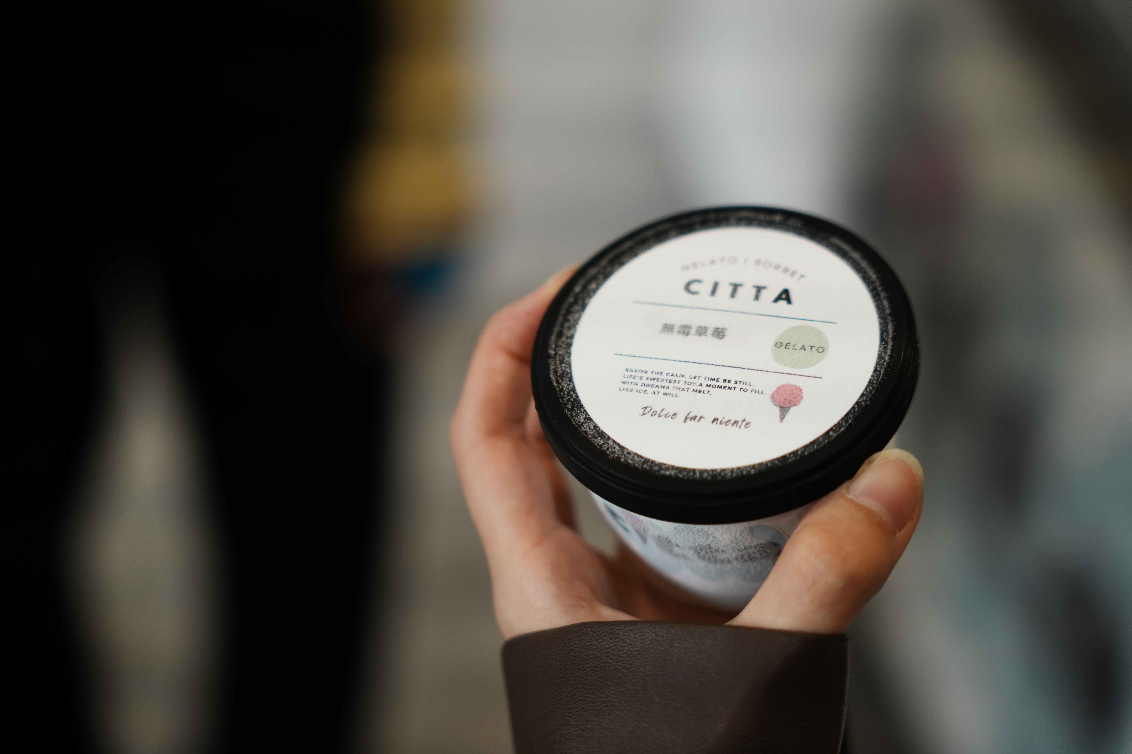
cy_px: 377
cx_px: 566
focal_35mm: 64
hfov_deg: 31.6
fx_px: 2000
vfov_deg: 21.4
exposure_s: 1/640
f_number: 2.8
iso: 640
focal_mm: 63.6
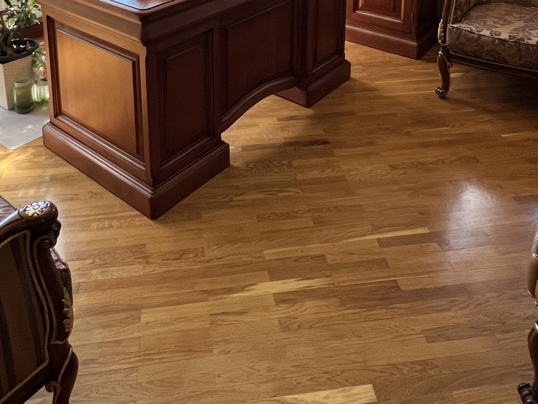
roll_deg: +0.2
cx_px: 250
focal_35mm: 33
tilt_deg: -12.8
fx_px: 513
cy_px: -74
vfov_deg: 34.8
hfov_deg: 55.3
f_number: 1.8
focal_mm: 1.57
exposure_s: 1/100
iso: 125
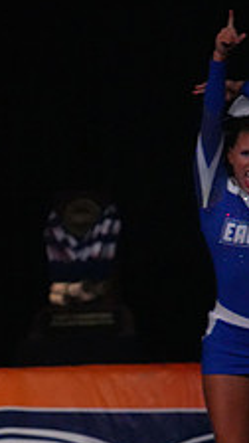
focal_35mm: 705
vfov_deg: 3.1
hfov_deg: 1.7
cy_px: 361
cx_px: -320
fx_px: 8275
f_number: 5.6
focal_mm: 260
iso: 16000
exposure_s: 1/1250
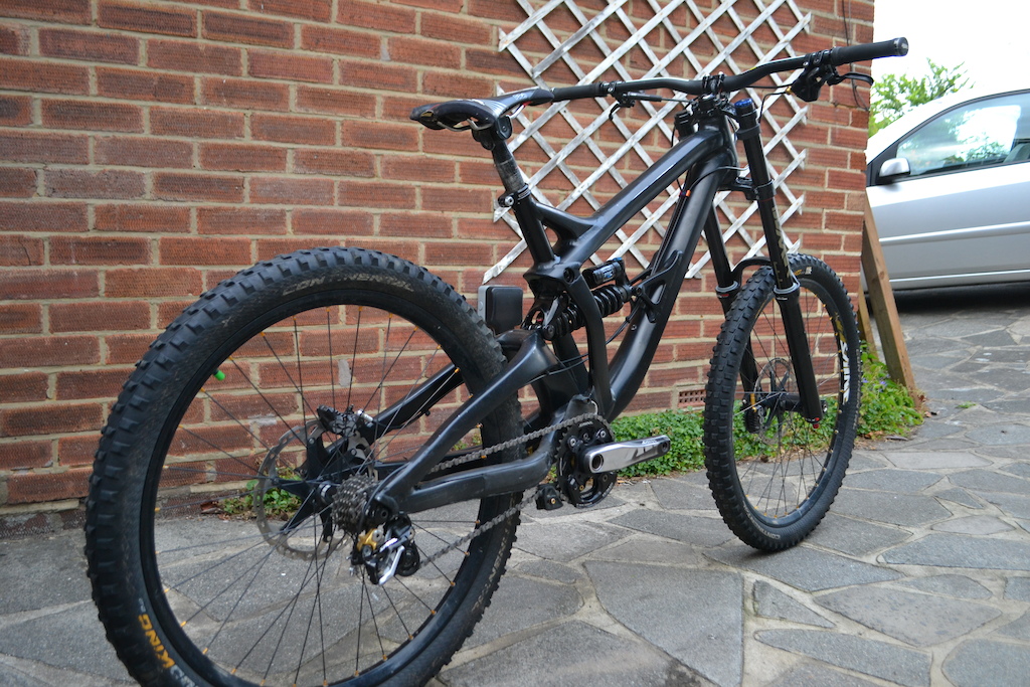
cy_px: 344
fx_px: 858
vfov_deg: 43.6
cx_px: 515
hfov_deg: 61.9
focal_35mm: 30
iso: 640
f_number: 3.8
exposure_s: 1/60
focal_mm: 20
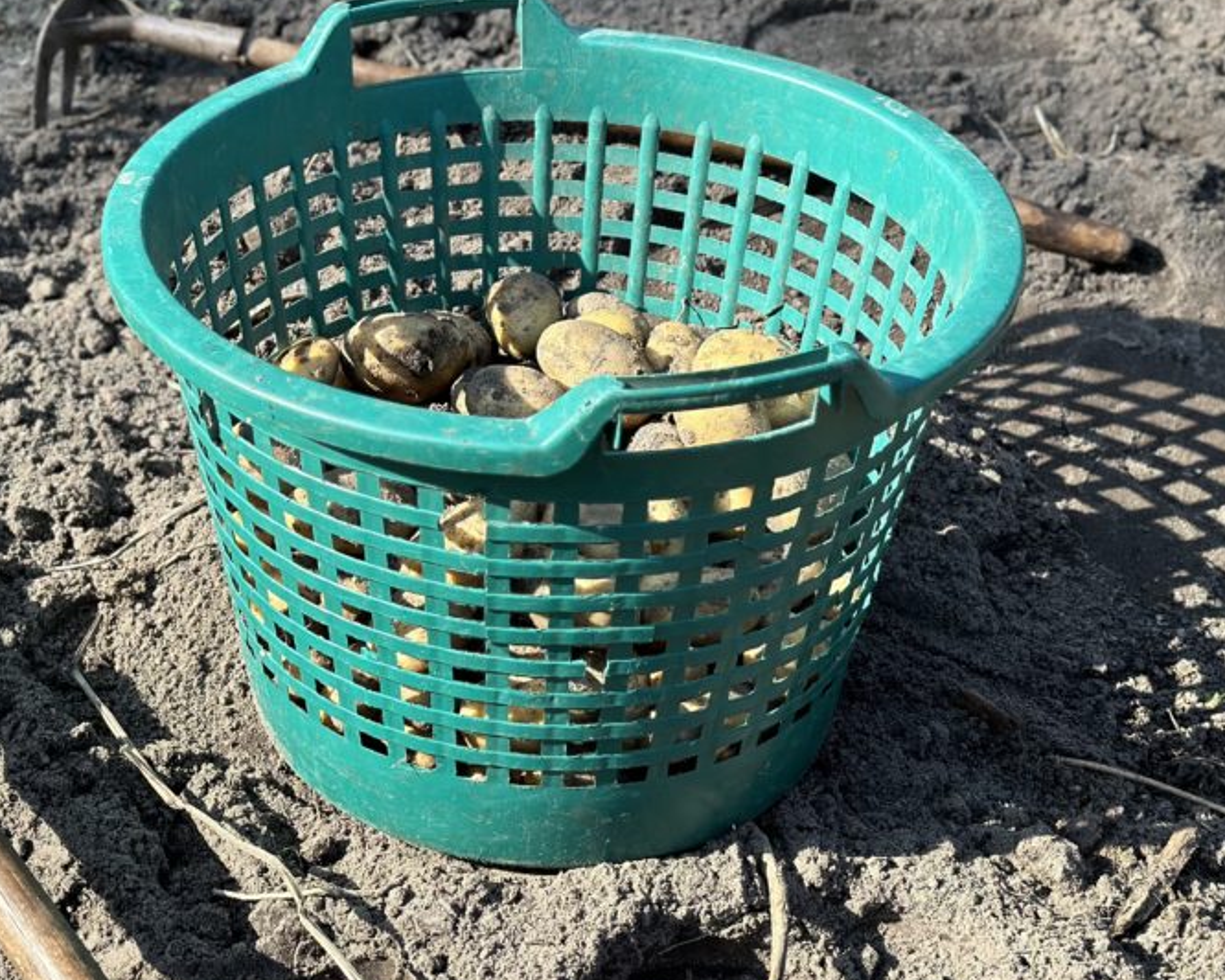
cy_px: 327
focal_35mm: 72
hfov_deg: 26.2
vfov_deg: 21.2
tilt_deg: -40.9
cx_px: 346
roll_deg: +0.7
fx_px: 2611
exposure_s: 1/1433
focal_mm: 6.86
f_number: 1.78
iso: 80
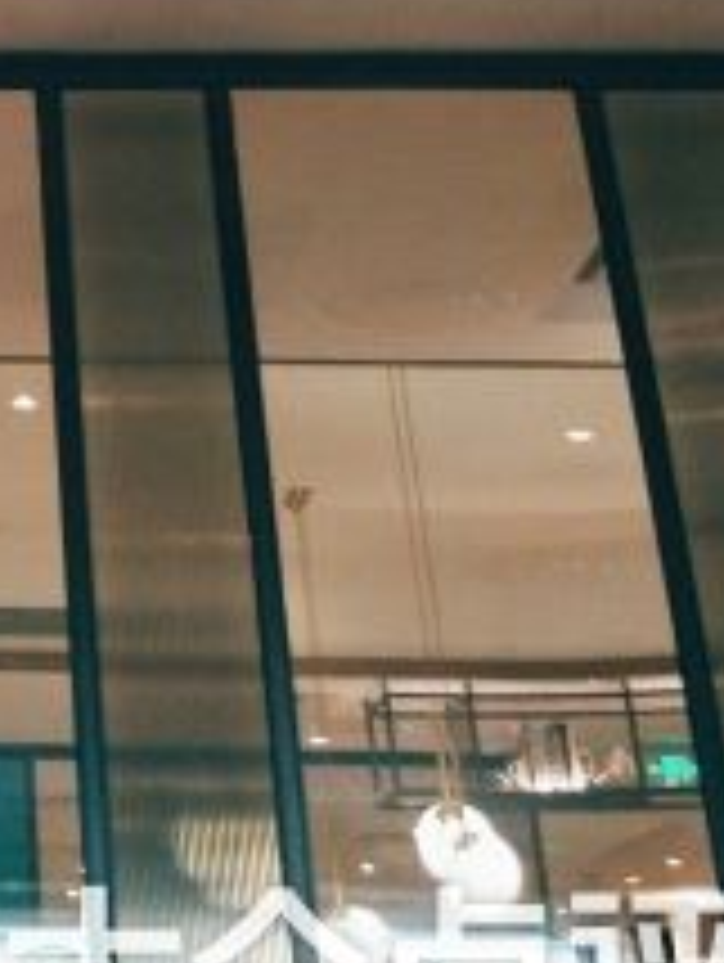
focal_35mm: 85
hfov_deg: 16.1
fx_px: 2366
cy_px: -364
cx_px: -317
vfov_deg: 20.5
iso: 250
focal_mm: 3.88
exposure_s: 1/33.3
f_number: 2
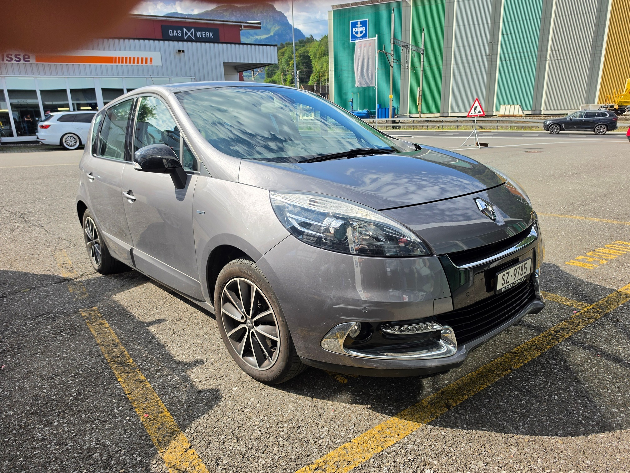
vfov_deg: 58.9
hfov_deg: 73.9
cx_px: 315
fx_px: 419
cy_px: 236
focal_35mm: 23
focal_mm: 6.5
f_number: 1.4
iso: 64
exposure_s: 1/5605
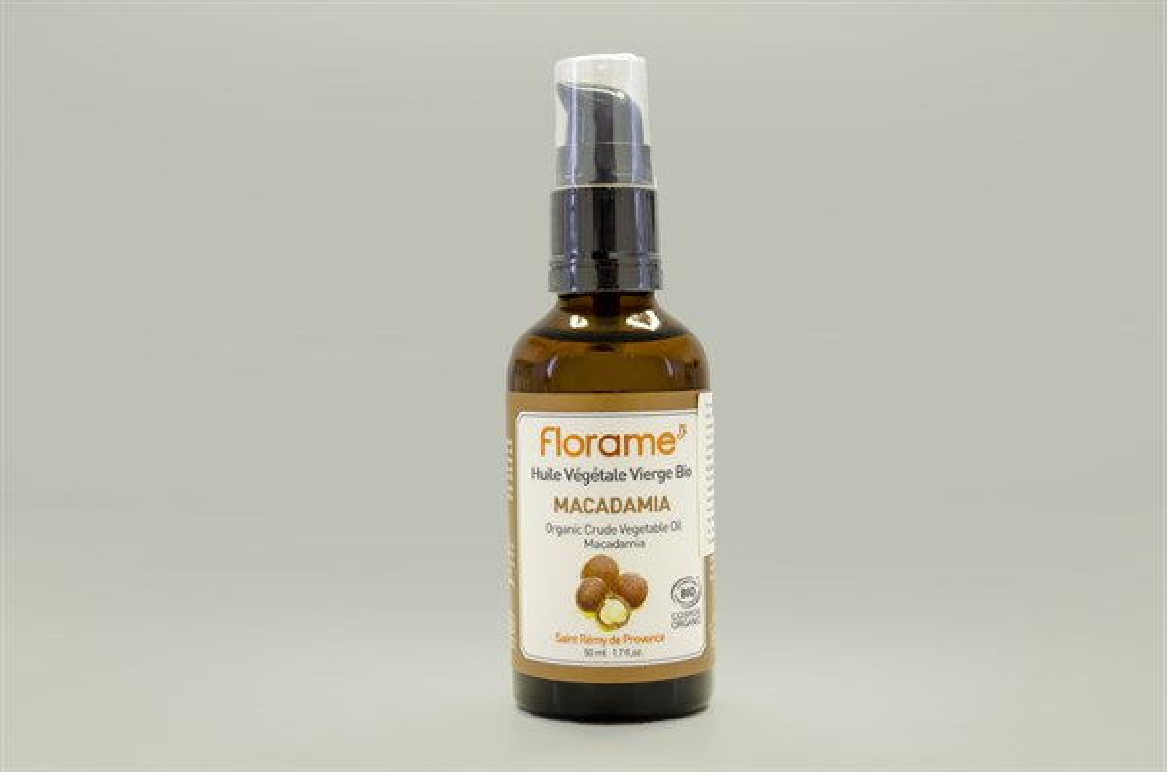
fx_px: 1552
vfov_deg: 27.9
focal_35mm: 48
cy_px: 386
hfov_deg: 41.2
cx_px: 584
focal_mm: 32
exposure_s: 1/6
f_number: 4.8
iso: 100
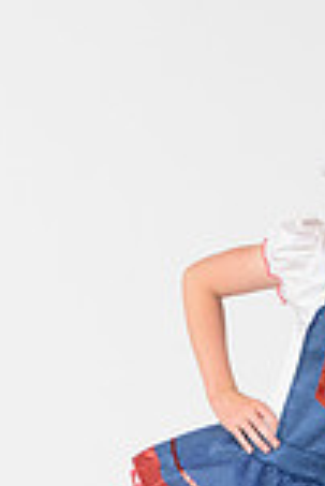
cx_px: 386
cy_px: 415
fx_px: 3580
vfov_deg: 7.7
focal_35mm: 265
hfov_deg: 5.2
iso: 400
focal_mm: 89
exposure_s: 1/160
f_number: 6.3
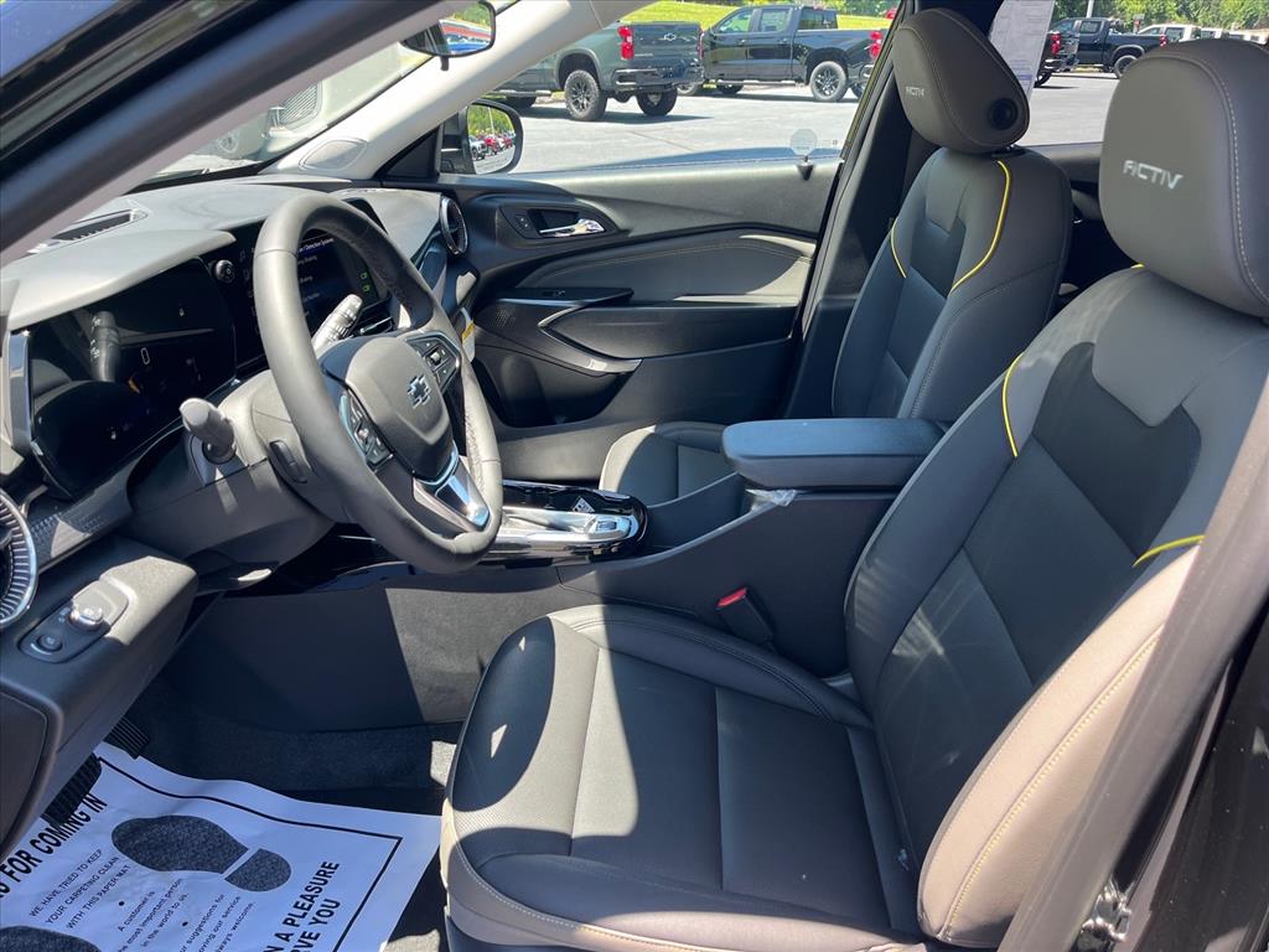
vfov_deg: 53.1
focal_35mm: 26
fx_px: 953
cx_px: 634
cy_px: 476
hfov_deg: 67.3
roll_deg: +0.2
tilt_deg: -24.0
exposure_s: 1/180
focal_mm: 5.1
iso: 40
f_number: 1.6
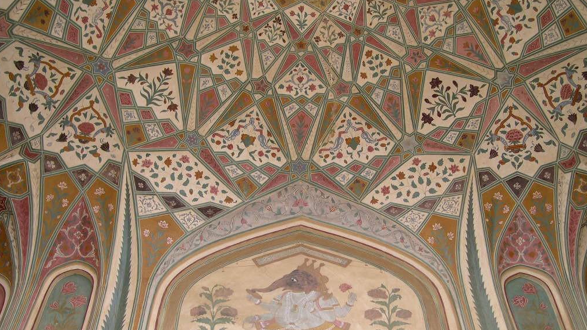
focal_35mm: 42
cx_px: 291
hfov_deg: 48.3
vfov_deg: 28.3
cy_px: 184
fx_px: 654
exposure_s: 1/322
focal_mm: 8
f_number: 2.8
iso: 100
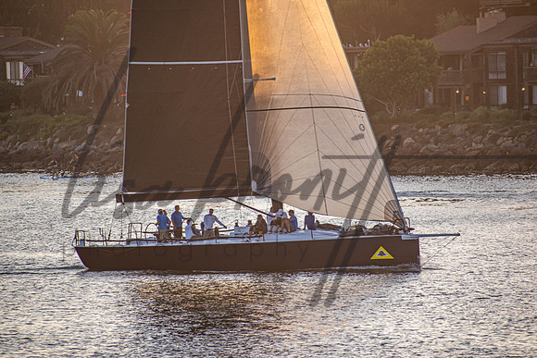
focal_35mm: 450
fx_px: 6714
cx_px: 268
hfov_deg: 4.6
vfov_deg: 3.1
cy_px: 179
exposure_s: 1/60
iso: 400
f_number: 6.3
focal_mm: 300
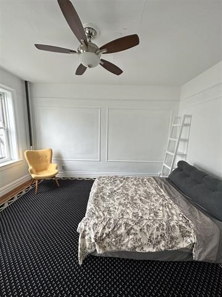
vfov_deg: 102.1
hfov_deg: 85.7
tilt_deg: -7.8
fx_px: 120
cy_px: 148
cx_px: 111
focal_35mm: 14
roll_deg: -0.8
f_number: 2.2
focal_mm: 2.22
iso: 160
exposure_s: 1/99
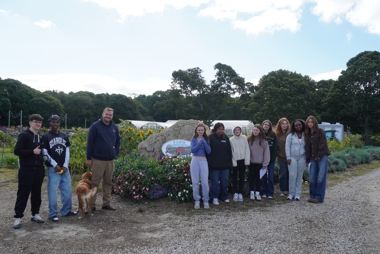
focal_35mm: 34
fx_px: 364
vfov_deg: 38.4
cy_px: 127
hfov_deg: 55.1
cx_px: 190
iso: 100
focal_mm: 23
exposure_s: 1/200
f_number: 8
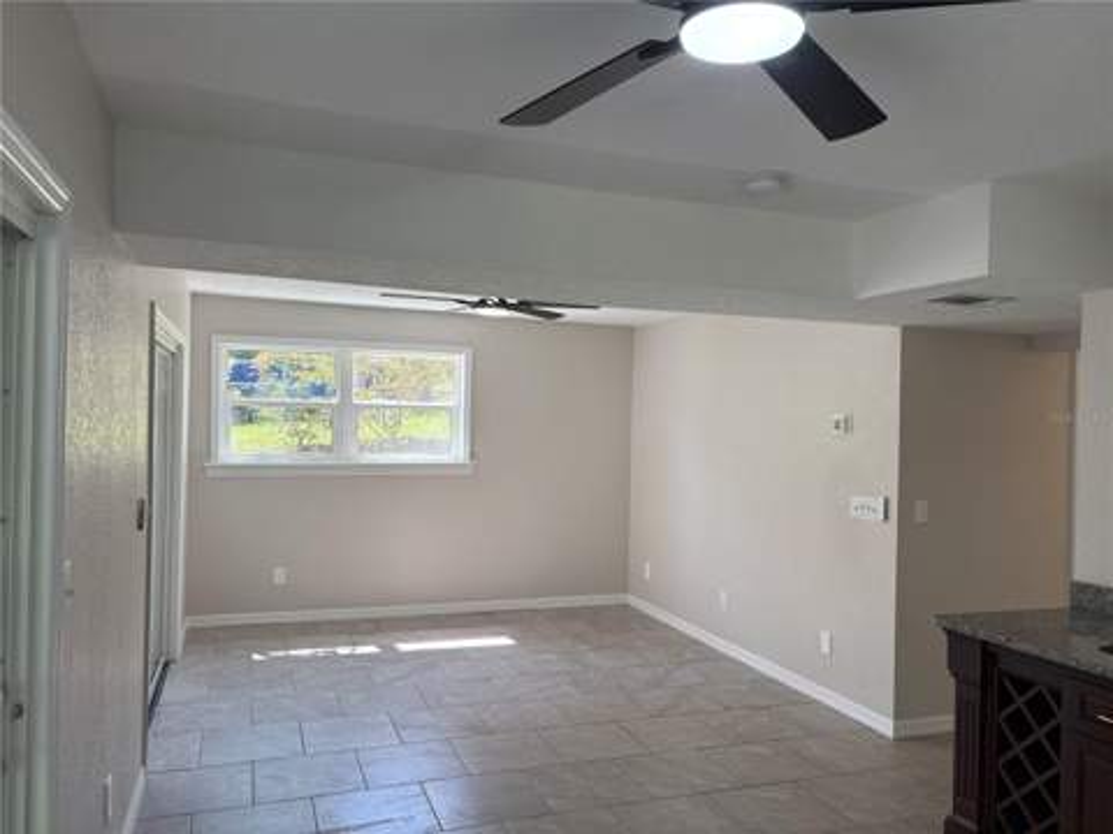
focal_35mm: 26
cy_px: 417
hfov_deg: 67.3
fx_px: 836
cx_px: 556
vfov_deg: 53.1
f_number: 1.6
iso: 100
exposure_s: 1/228
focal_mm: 5.96
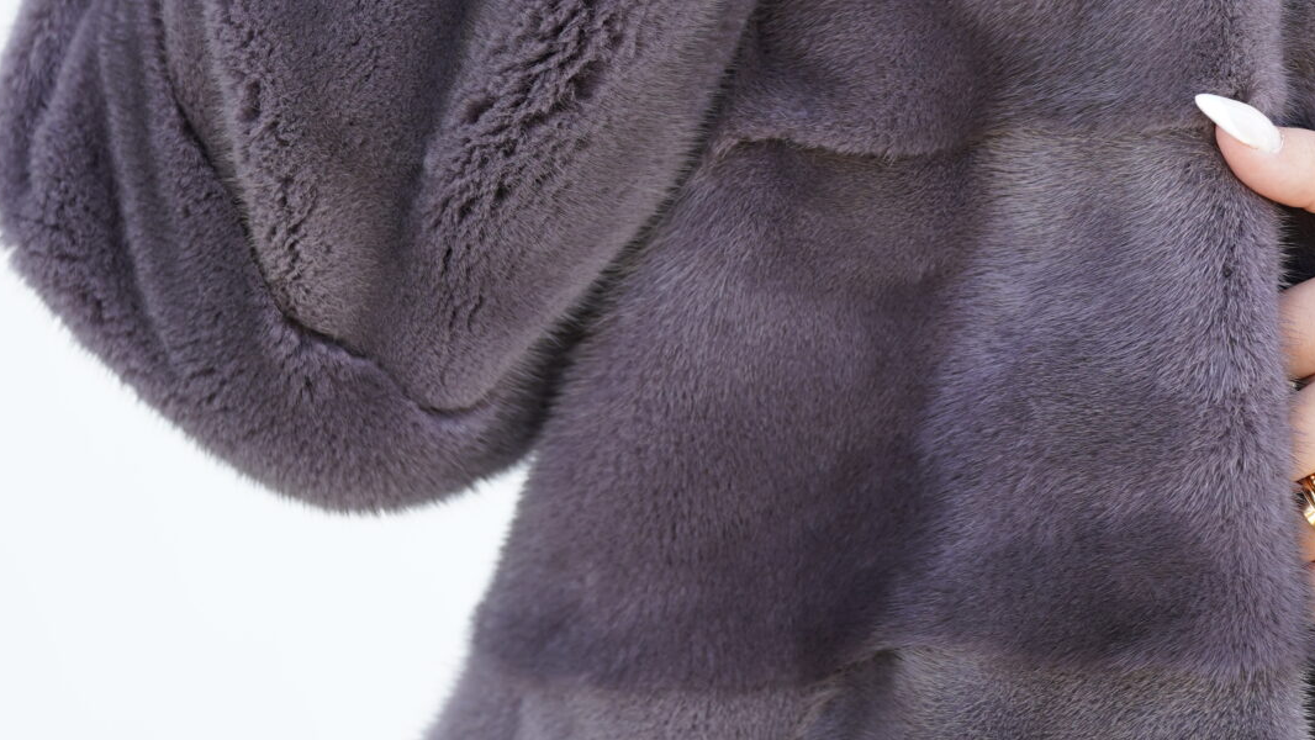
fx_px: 16844
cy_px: 99
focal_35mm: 483
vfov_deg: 2.5
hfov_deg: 4.5
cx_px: 802
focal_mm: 192
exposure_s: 1/250
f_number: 2.8
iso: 200
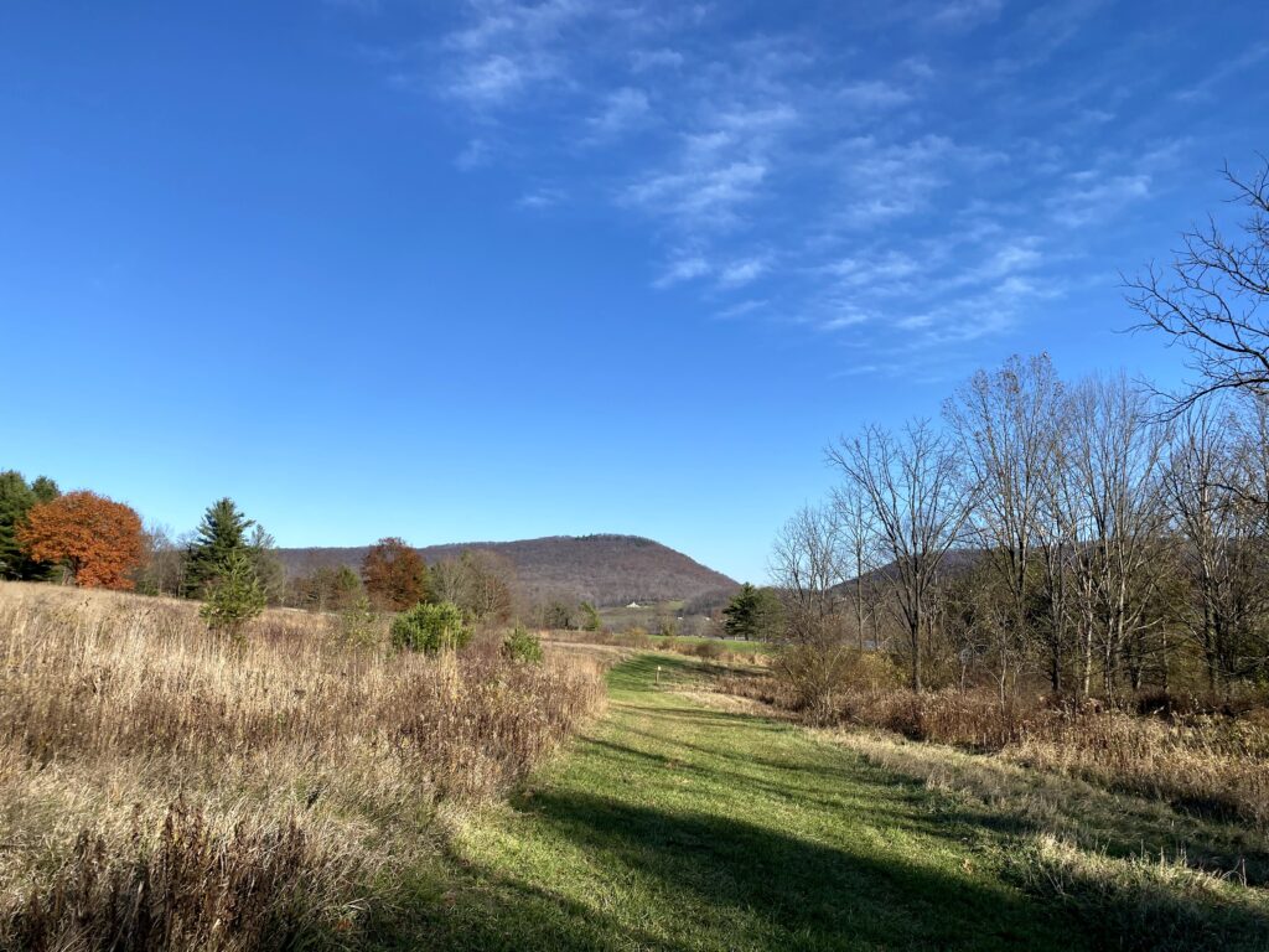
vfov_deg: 53.1
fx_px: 953
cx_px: 634
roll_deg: -2.4
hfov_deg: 67.3
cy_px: 476
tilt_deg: +9.8
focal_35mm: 26
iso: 32
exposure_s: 1/2625
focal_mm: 4.25
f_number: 1.8
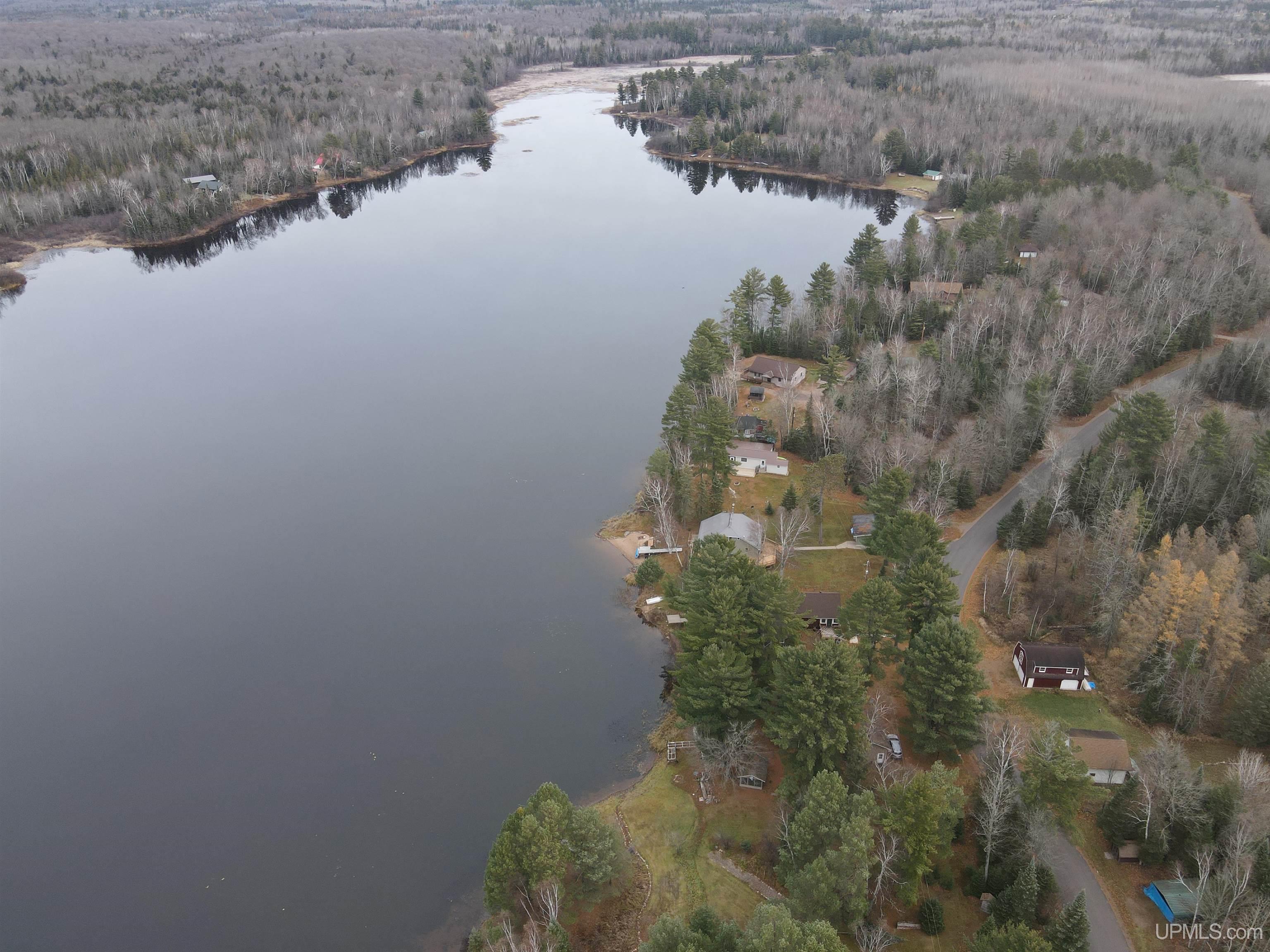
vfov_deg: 56.8
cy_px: 476
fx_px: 881
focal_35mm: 24
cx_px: 635
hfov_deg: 71.6
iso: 100
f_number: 2.8
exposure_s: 1/60
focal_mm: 4.5
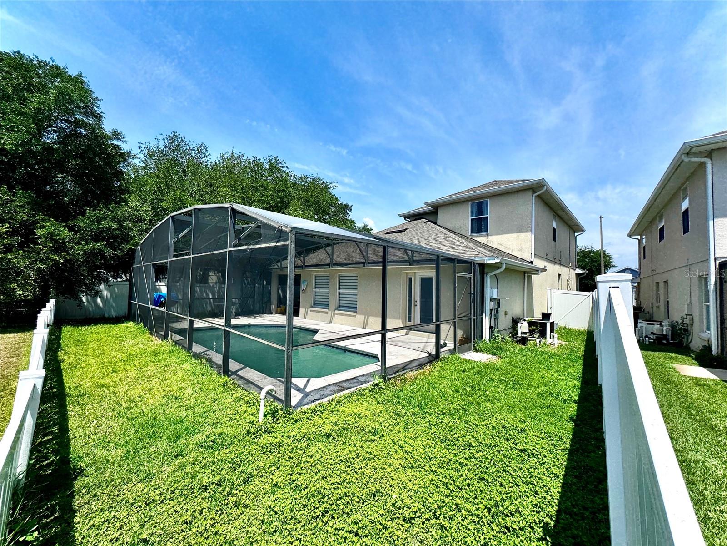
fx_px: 294
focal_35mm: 14
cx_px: 364
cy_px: 273
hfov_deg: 102.1
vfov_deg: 85.7
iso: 50
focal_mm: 2.22
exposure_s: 1/1789
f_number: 2.2
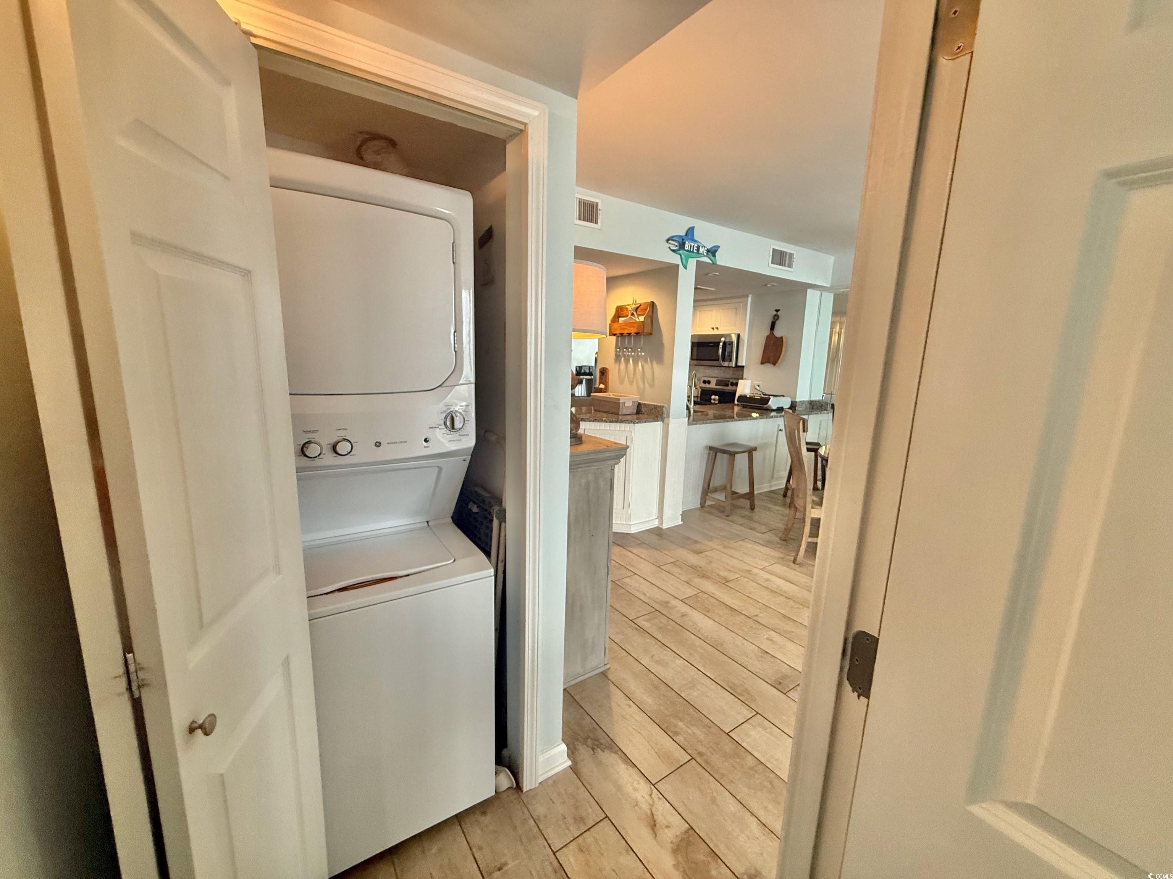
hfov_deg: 102.1
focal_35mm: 14
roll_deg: -1.0
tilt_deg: -9.0
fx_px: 474
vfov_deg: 85.7
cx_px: 586
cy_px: 440
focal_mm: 2.22
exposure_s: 1/120
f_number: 2.2
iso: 250
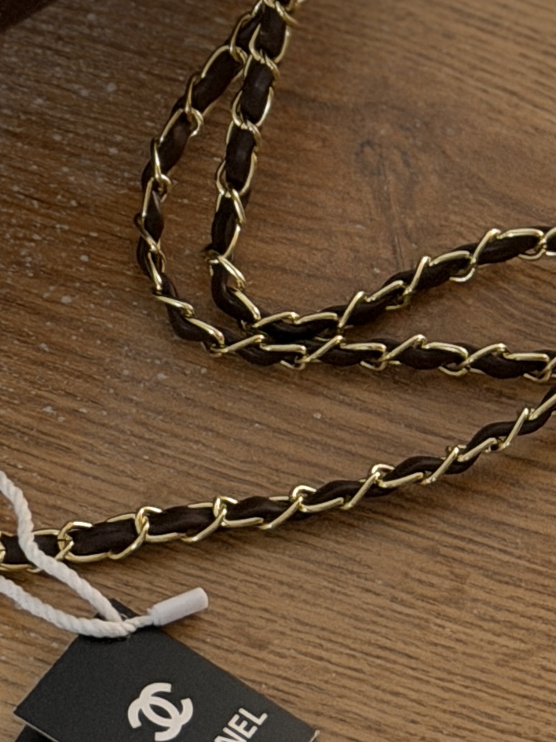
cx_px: -261
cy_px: -523
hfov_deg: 7.1
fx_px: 4390
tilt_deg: -47.8
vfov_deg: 9.3
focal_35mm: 205
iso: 250
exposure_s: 1/60
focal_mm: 6.76
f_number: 1.78
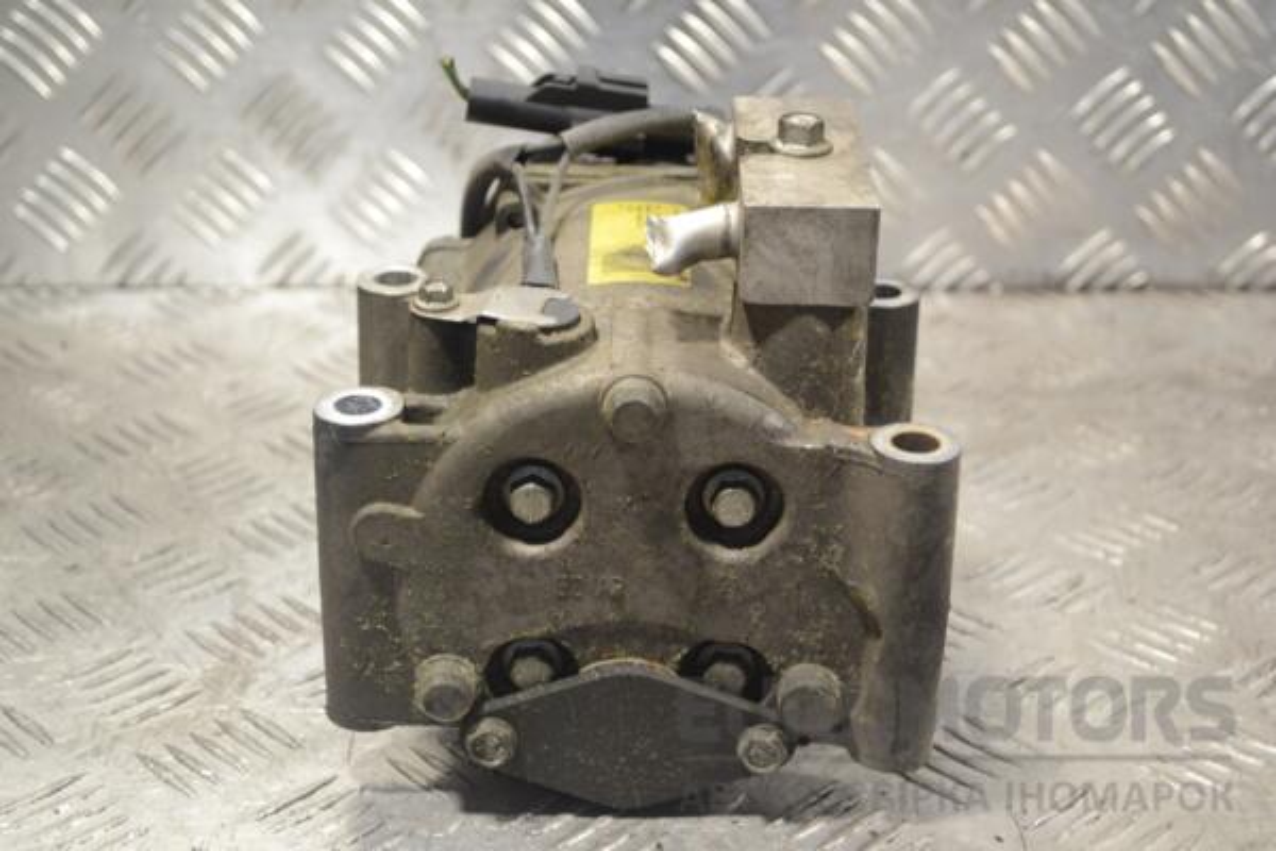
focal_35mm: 60
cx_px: 638
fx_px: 2127
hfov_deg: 33.4
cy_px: 426
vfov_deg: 22.6
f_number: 5.3
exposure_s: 1/30
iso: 320
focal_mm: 40
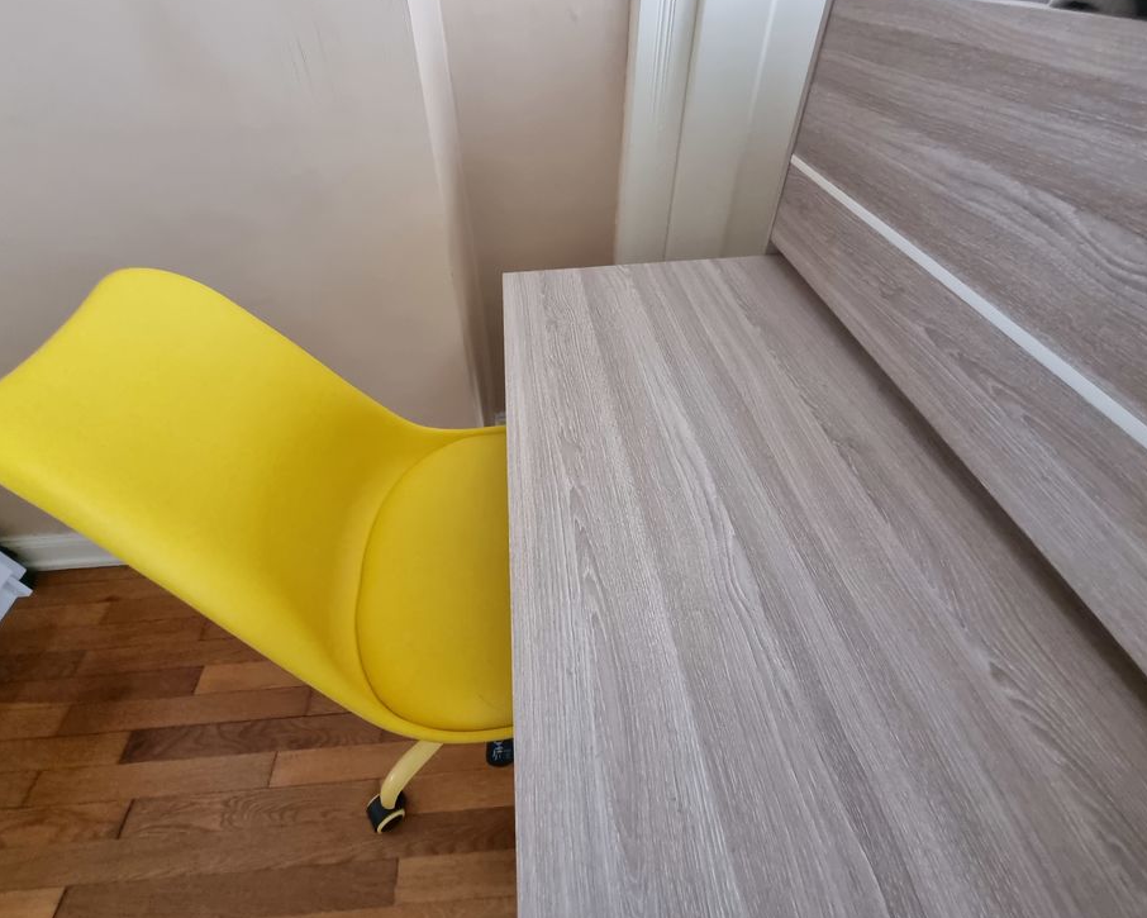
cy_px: 456
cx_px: 529
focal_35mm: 14
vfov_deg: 88.0
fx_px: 475
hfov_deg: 100.5
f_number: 2.2
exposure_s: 1/33
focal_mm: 2.2
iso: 640
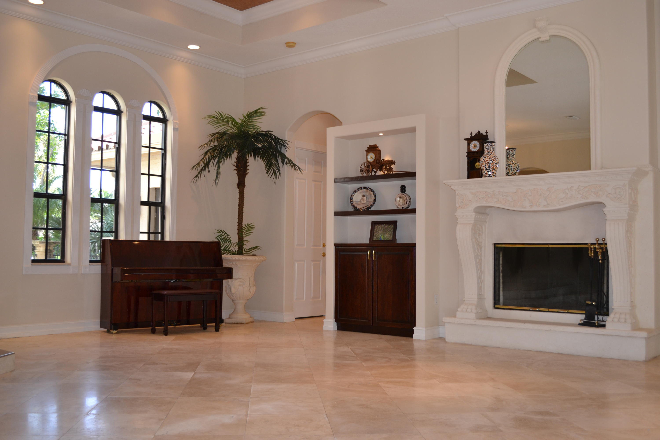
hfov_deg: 53.1
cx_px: 330
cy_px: 220
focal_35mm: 36
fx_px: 660
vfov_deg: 36.9
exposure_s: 1/100
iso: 400
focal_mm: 24
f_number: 4
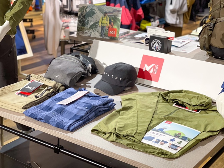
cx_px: 112
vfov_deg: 22.9
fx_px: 414
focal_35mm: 64
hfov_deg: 30.3
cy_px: 84
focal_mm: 7.5
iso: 160
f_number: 2.2
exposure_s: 1/100
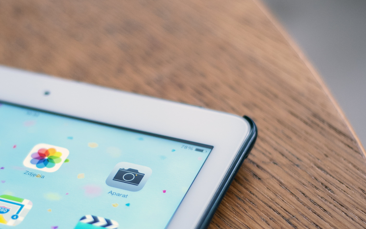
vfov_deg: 11.3
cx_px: 129
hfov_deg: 17.9
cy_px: 161
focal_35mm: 116
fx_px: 1157
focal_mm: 50
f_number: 2.2
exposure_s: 1/60
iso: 500
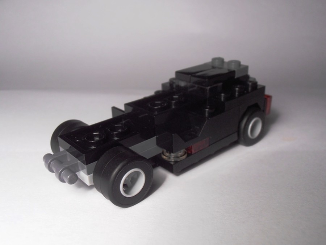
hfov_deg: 50.1
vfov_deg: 38.7
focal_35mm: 37
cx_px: 163
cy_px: 122
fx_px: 348
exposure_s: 1/40
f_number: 3.9
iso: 100
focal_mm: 6.61
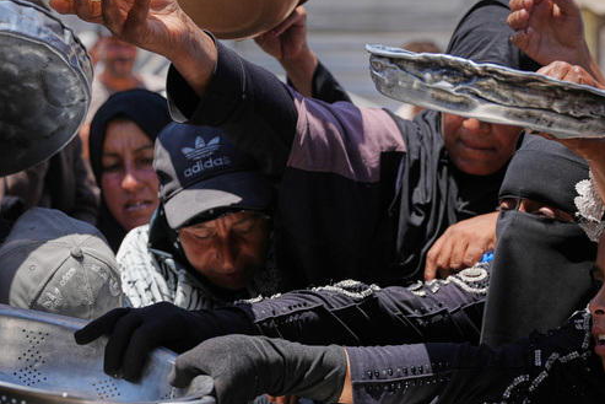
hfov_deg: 24.5
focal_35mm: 83
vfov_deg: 16.4
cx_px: 333
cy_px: 264
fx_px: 1395
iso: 125
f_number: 2.8
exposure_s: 1/3200
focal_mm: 40
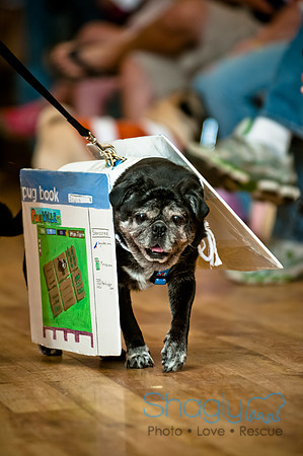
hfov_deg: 4.6
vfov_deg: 6.9
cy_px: 228
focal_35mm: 300
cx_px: 152
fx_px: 3796
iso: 200
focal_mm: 200
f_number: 2.8
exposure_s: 1/200
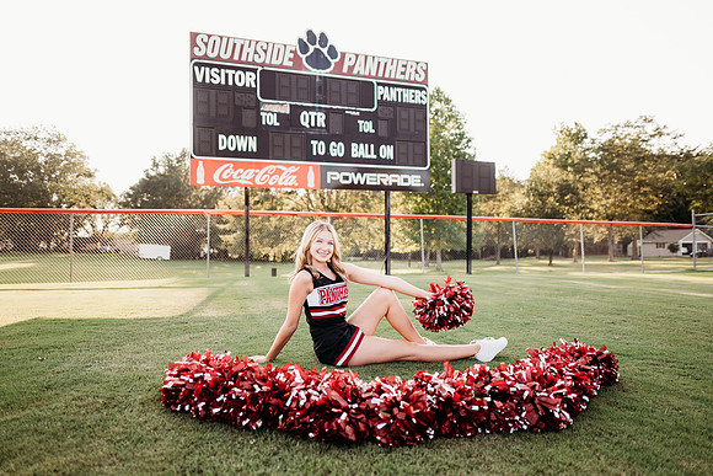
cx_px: 356
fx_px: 497
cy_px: 238
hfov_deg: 71.3
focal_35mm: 25
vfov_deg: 51.1
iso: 125
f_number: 2
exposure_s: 1/500
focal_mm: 24
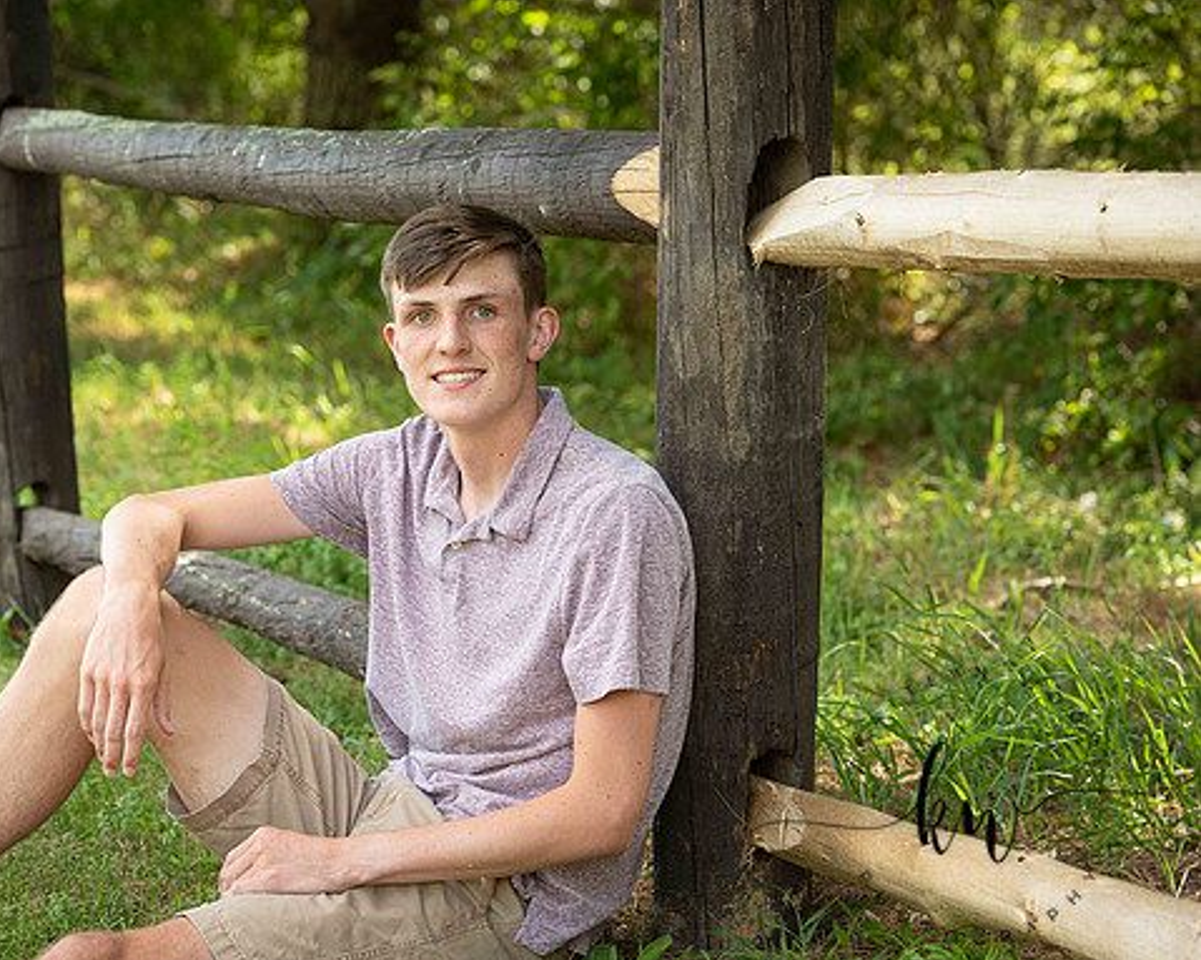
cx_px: 476
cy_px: 483
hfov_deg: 15.4
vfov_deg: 12.3
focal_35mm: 125
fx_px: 4442
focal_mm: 110
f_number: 5.6
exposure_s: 1/200
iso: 400
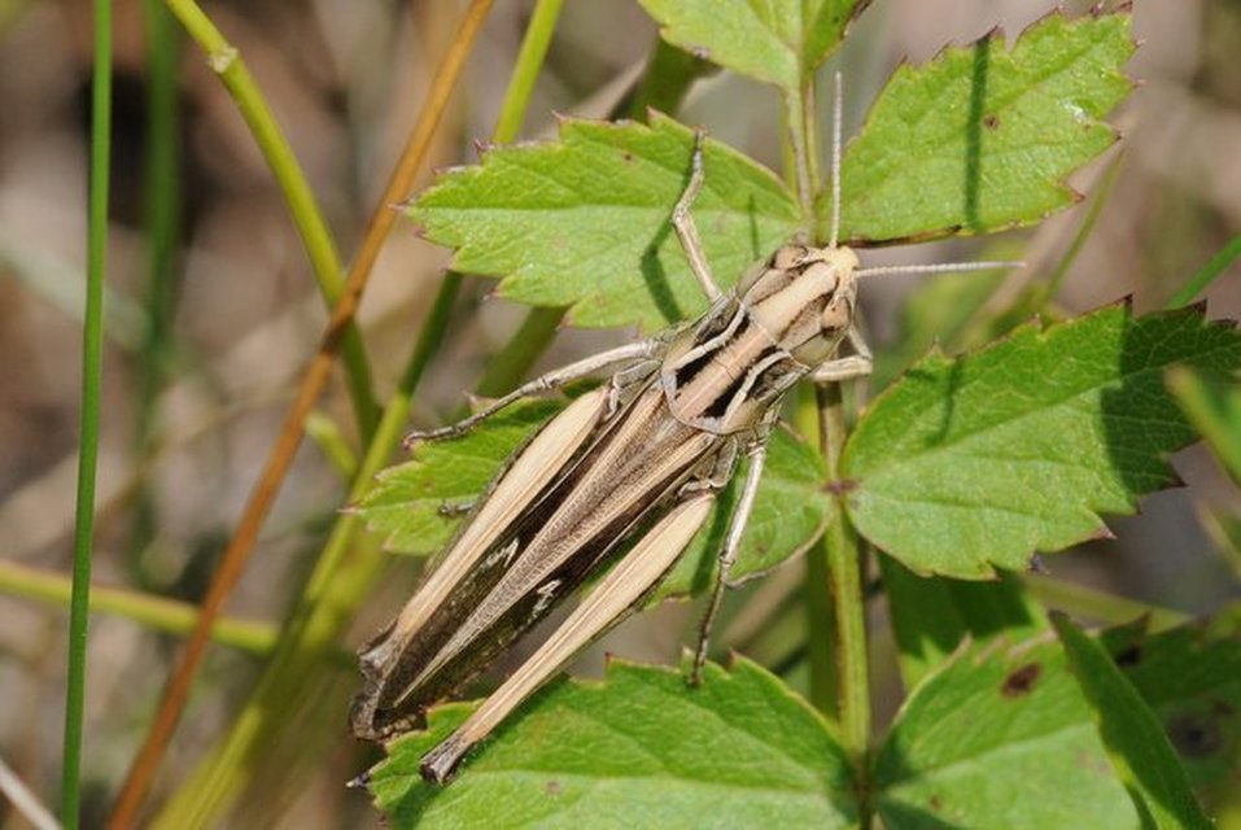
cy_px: 415
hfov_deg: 13.0
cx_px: 620
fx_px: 5434
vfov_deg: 8.7
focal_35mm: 158
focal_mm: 105
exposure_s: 1/800
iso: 500
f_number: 13
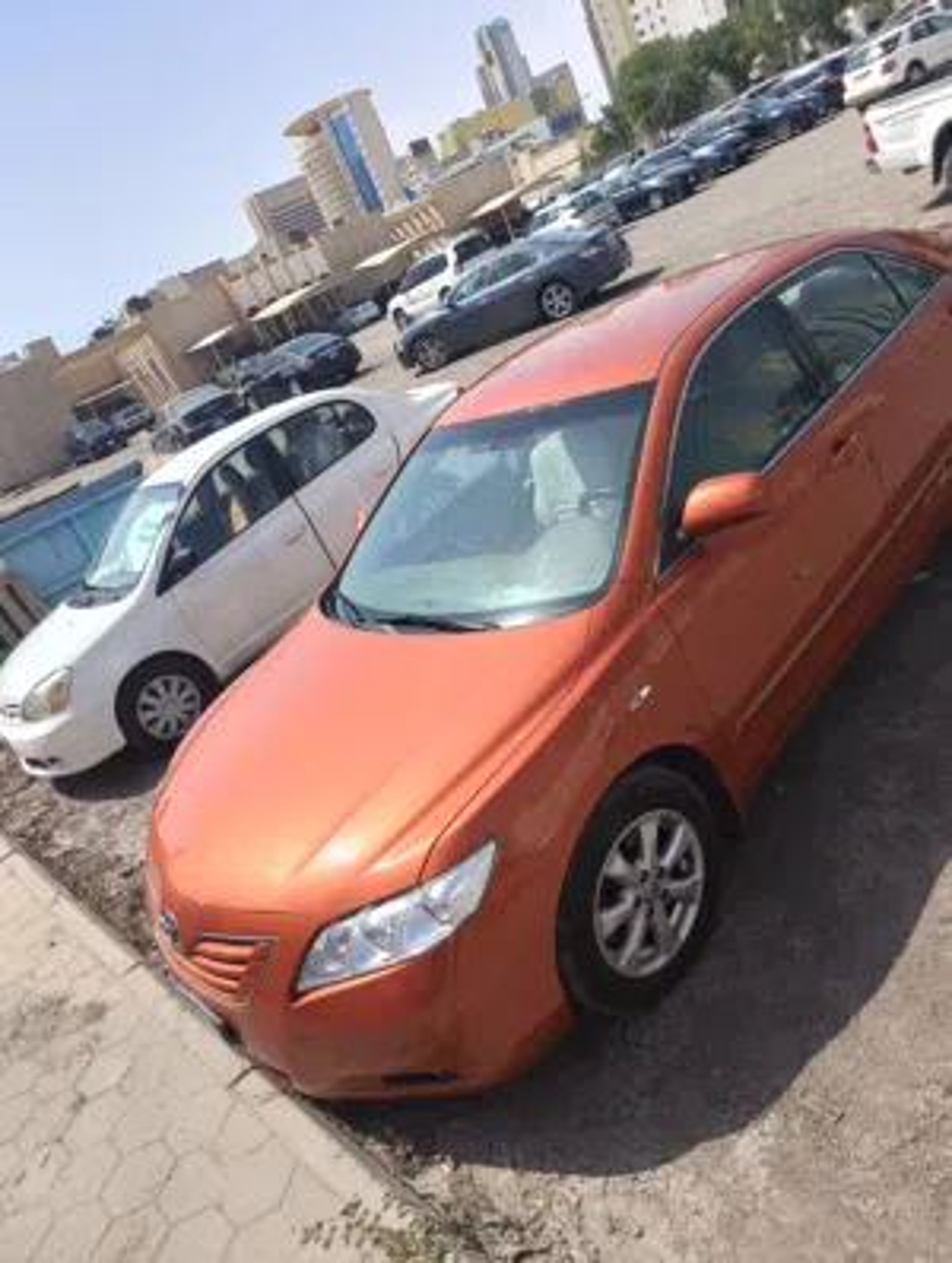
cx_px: 476
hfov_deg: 59.0
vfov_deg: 73.8
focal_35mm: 23
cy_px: 632
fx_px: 841
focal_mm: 6.06
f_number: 1.69
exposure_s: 1/551
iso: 50
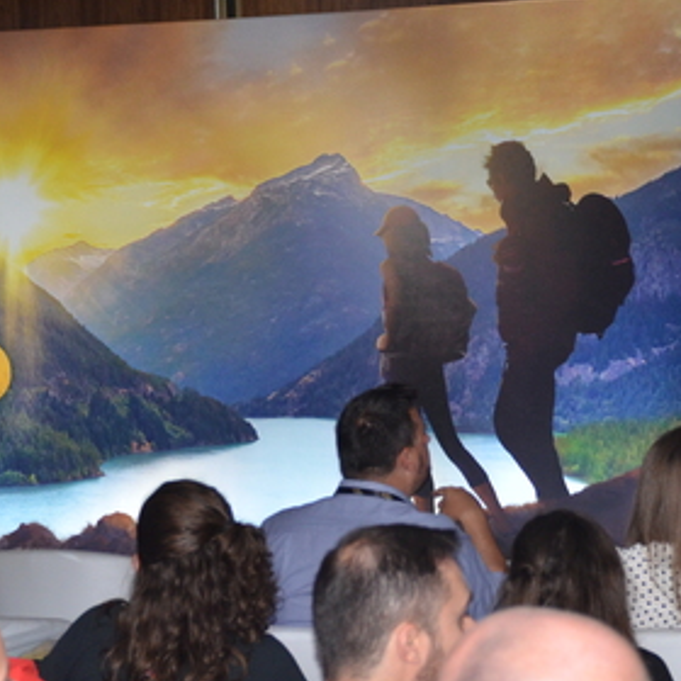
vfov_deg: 16.0
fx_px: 2404
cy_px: 508
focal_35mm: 108
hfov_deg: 16.1
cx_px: 394
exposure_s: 1/60
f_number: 4.2
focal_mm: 34
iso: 800
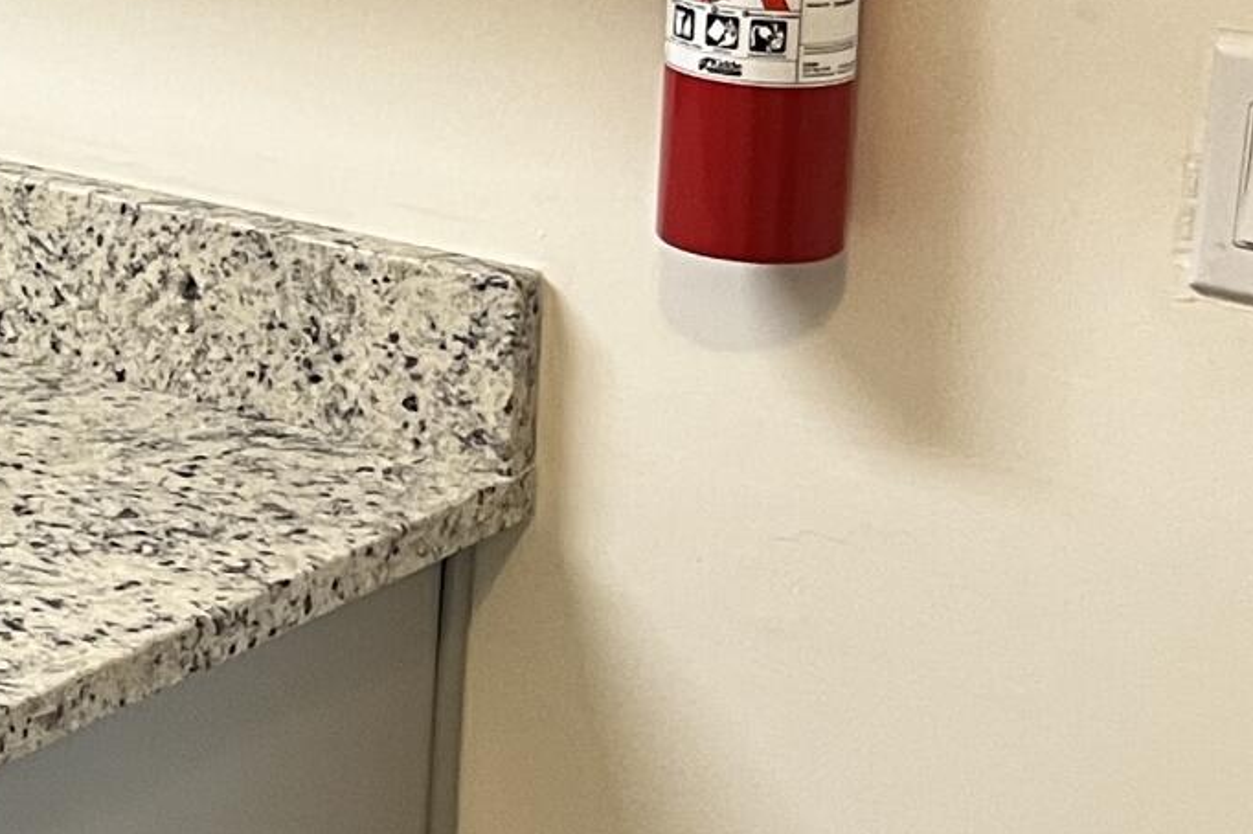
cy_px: -180
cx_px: -1060
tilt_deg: -8.6
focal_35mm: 119
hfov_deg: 14.8
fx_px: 4140
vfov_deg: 11.3
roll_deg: +0.4
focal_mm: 5.1
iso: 100
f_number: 1.6
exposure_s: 1/60
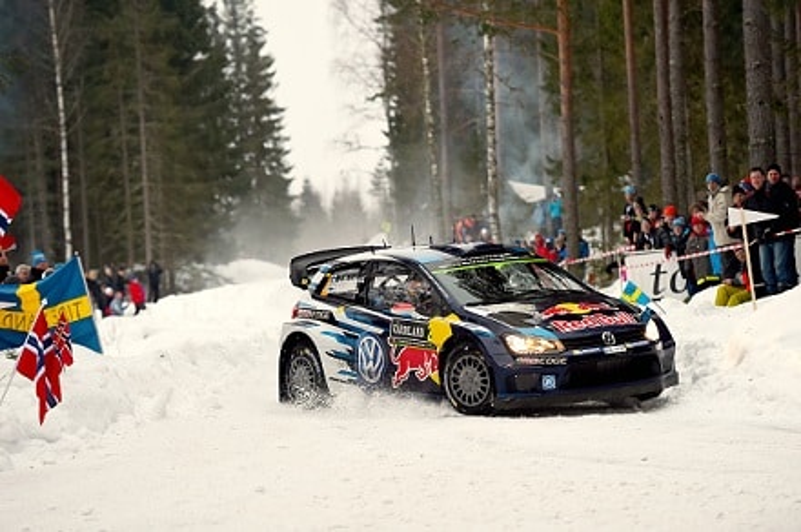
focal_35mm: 135
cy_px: 266
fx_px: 2999
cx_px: 400
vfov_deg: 10.1
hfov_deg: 15.2
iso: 1000
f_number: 3.2
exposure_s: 1/640
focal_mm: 135
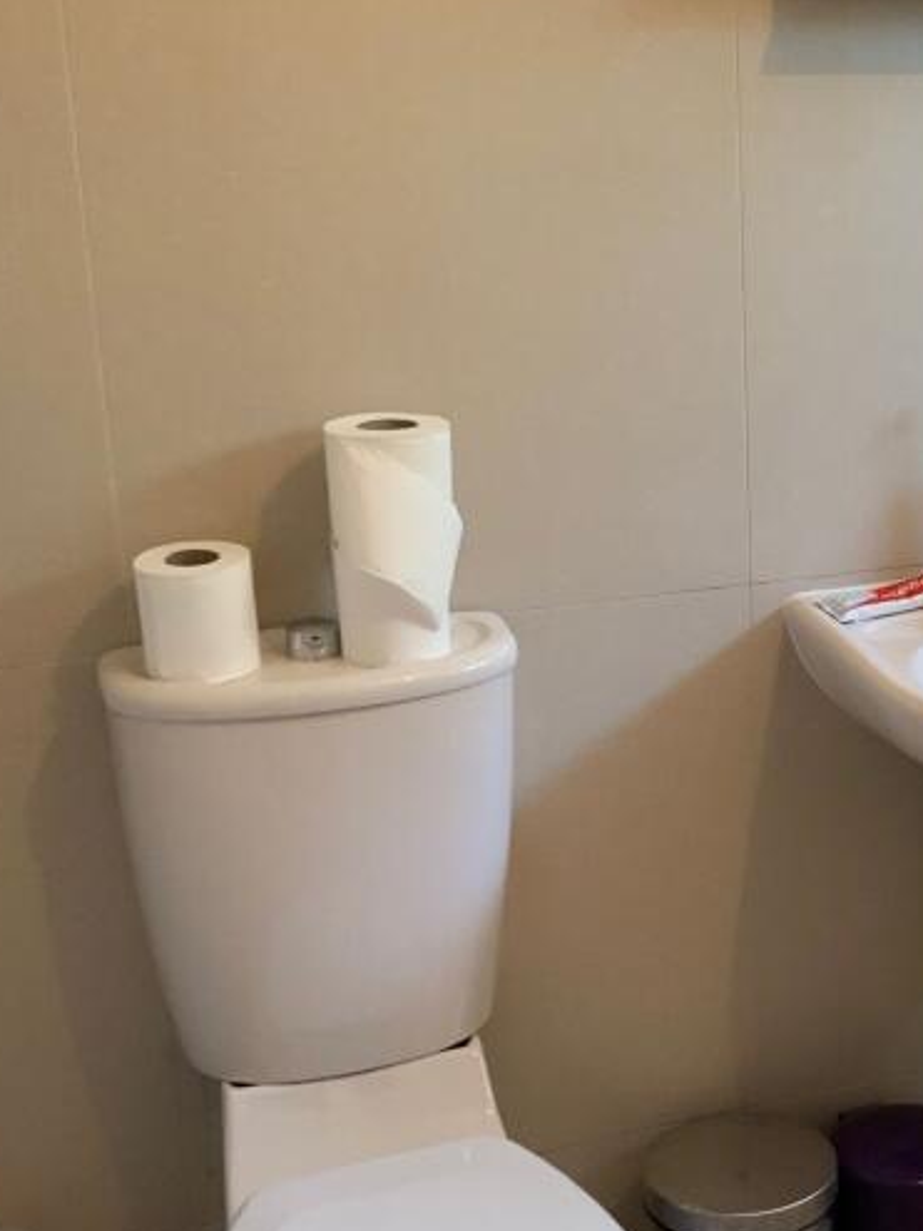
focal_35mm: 60
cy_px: 609
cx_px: 878
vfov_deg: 32.2
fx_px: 2134
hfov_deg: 23.6
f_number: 1.8
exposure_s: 1/50
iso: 125
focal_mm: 3
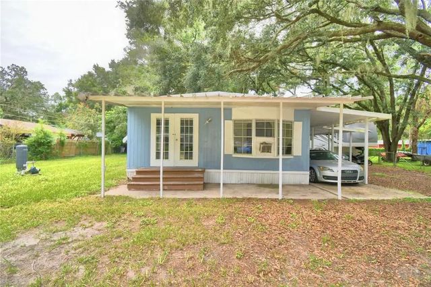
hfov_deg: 100.4
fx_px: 179
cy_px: 144
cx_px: 216
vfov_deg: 77.3
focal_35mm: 15
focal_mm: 10
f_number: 5.6
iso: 100
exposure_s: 1/250
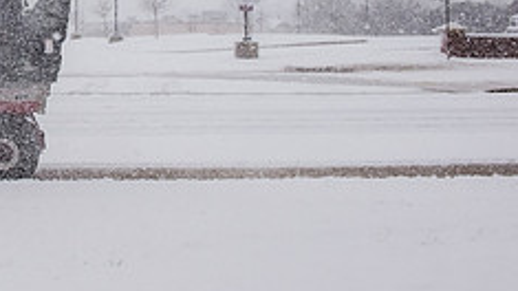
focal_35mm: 75
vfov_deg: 15.6
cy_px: -34
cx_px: -71
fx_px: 1030
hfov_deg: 25.8
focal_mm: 29
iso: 1000
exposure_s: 1/800
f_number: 7.1
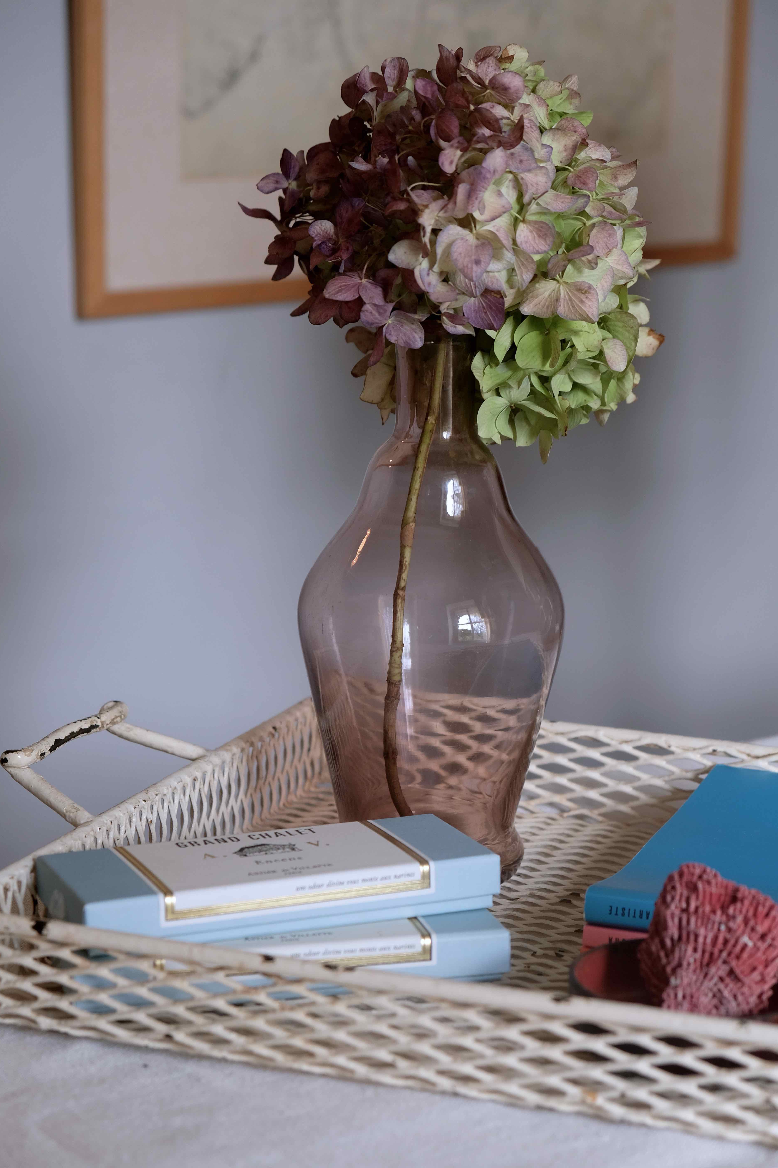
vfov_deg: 24.2
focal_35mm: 84
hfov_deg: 16.3
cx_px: 401
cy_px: 615
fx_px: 2723
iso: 500
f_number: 4
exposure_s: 1/60
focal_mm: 52.7
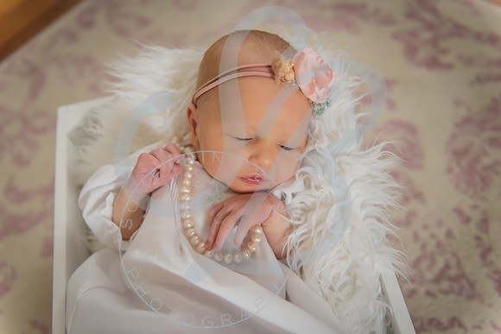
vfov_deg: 36.9
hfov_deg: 53.1
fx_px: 501
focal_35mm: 36
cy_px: 167
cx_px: 250
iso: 1600
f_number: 2.8
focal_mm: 36
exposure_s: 1/125
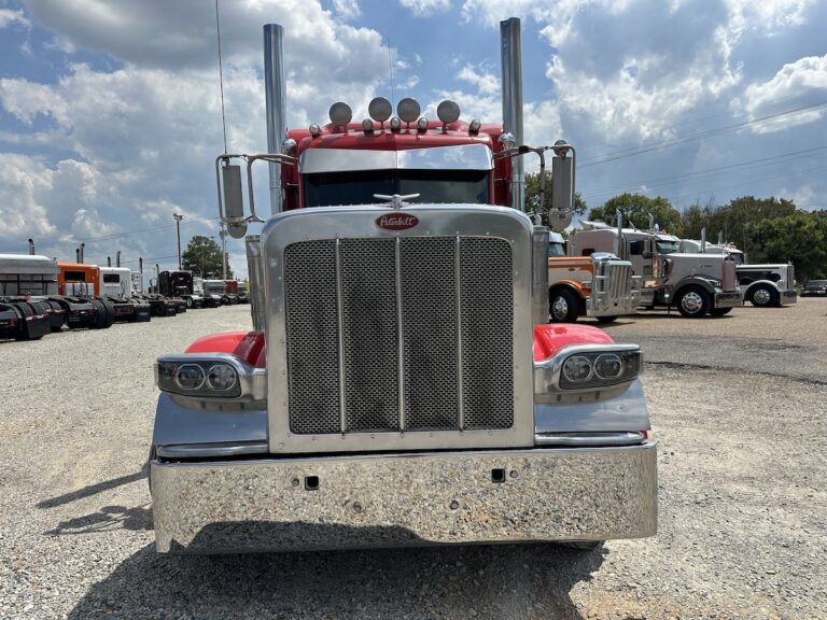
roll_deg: +1.7
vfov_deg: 56.8
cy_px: 310
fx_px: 573
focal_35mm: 24
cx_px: 414
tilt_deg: -2.0
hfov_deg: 71.6
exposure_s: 1/7576
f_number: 1.78
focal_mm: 6.86
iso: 80
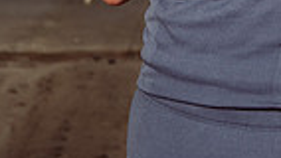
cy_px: -239
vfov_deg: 7.1
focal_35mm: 159
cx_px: 263
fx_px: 1185
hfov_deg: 13.4
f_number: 4.5
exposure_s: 1/250
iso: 64
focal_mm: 48
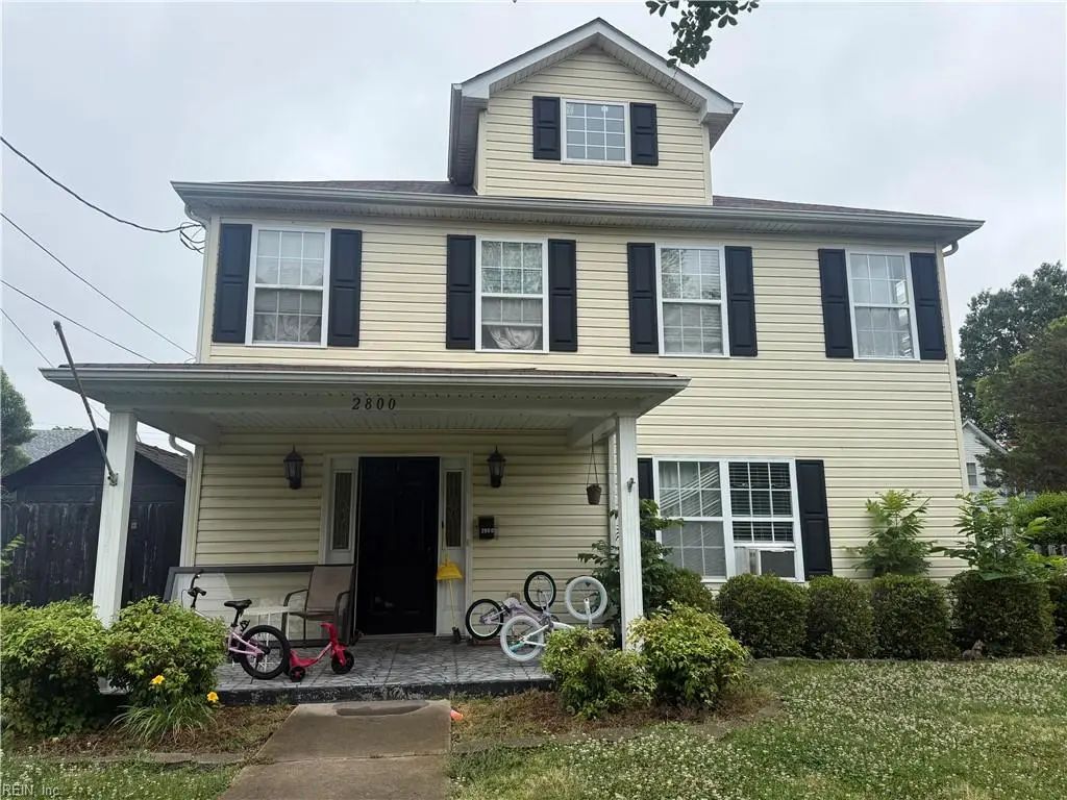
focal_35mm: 24
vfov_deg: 56.8
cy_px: 400
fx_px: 740
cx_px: 534
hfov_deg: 71.6
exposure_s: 1/3145
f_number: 1.78
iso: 80
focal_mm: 6.76
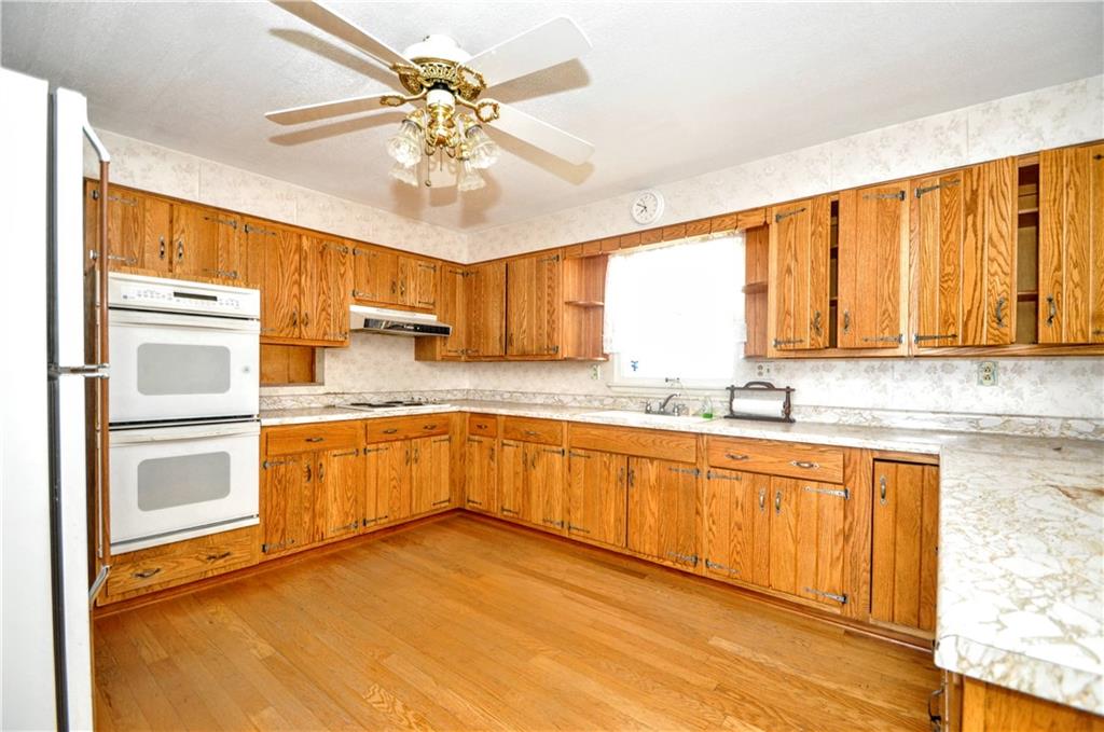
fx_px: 459
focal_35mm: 15
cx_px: 552
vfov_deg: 77.1
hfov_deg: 100.5
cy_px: 366
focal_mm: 10
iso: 800
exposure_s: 1/60
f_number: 4
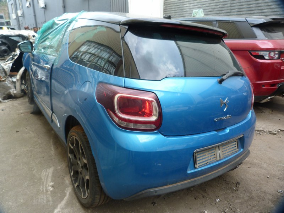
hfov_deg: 69.4
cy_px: 106
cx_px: 142
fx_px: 205
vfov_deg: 54.9
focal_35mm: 25
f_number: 2.8
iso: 100
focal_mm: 4.5
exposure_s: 1/60
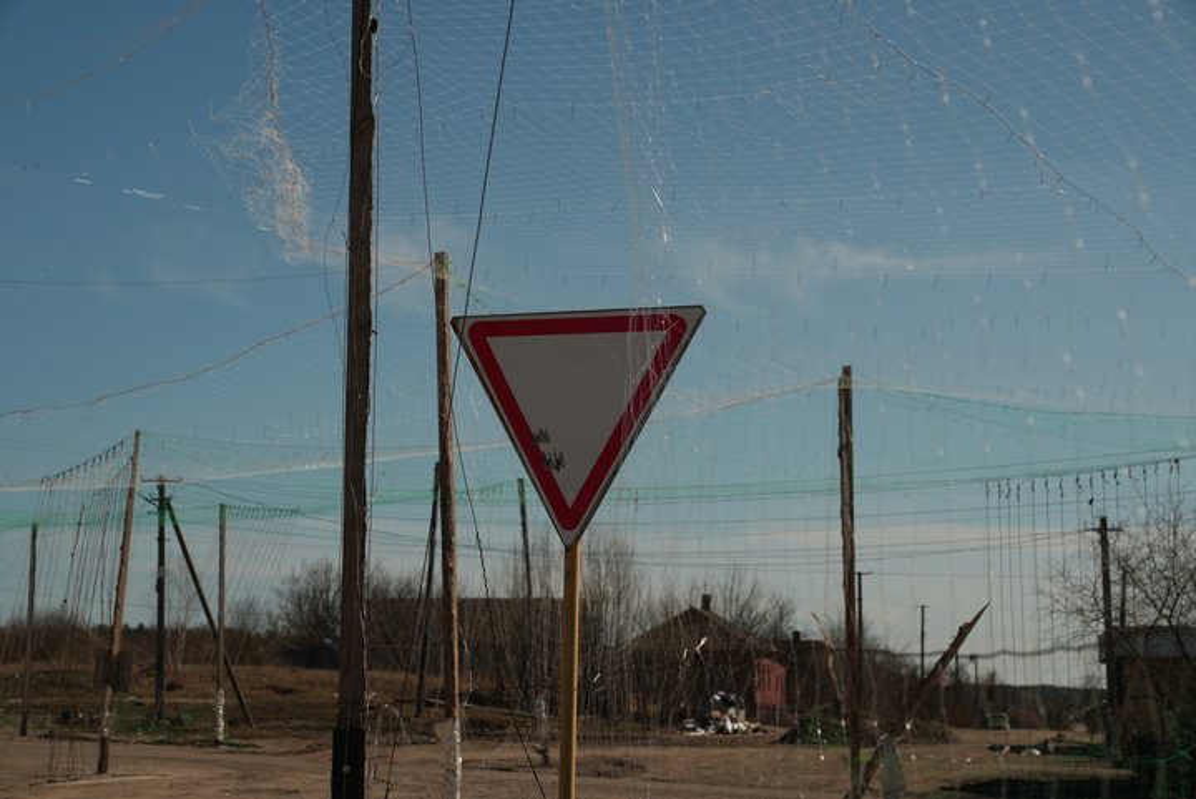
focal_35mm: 70
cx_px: 598
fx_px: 2327
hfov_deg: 28.8
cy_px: 400
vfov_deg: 19.5
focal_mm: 70
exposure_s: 1/125
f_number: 6.3
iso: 250
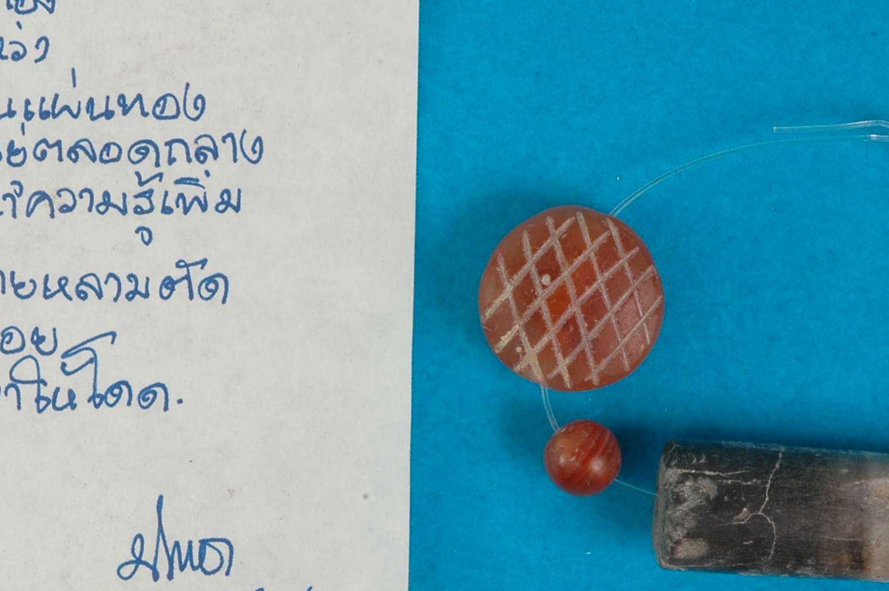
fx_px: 3997
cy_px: 289
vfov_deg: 8.5
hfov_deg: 12.7
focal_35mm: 162
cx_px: 450
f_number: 29
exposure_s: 1/5
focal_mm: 55
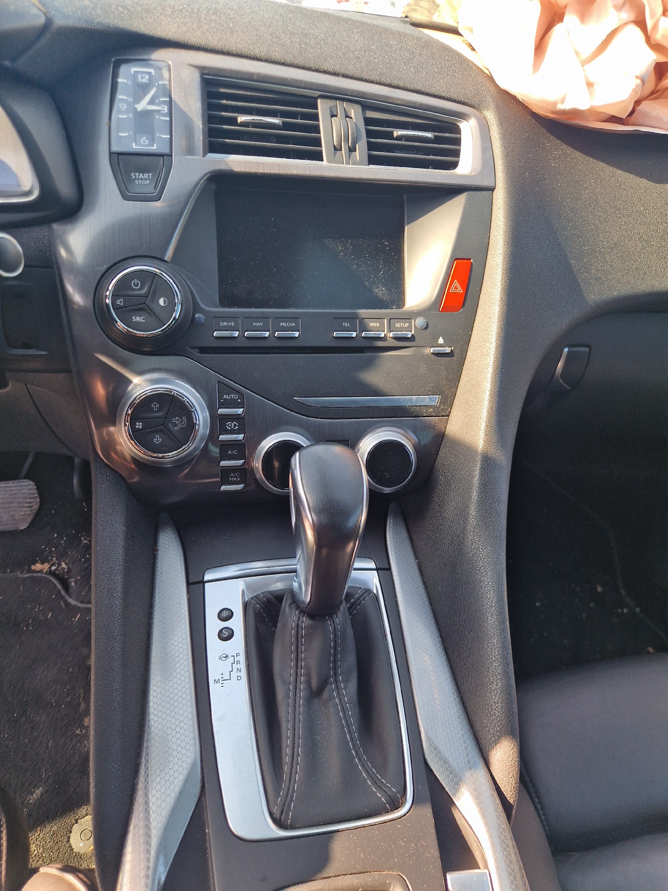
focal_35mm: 23
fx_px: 592
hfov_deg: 58.9
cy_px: 446
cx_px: 334
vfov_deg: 73.9
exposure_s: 1/182
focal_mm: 5.4
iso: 50
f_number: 1.8
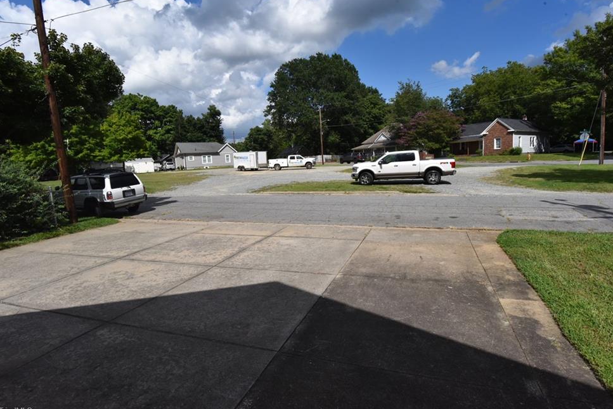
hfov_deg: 90.0
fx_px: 307
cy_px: 200
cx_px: 314
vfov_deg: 67.4
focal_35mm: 18
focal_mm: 17
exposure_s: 1/1250
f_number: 16
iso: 1250
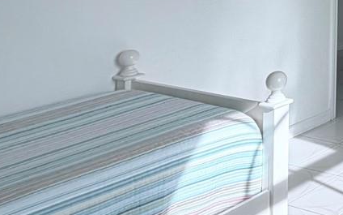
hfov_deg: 23.9
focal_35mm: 56
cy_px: -97
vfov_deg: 20.2
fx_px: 523
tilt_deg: +2.2
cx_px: 573
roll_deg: -0.2
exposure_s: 1/549
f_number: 2.2
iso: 40
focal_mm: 2.22
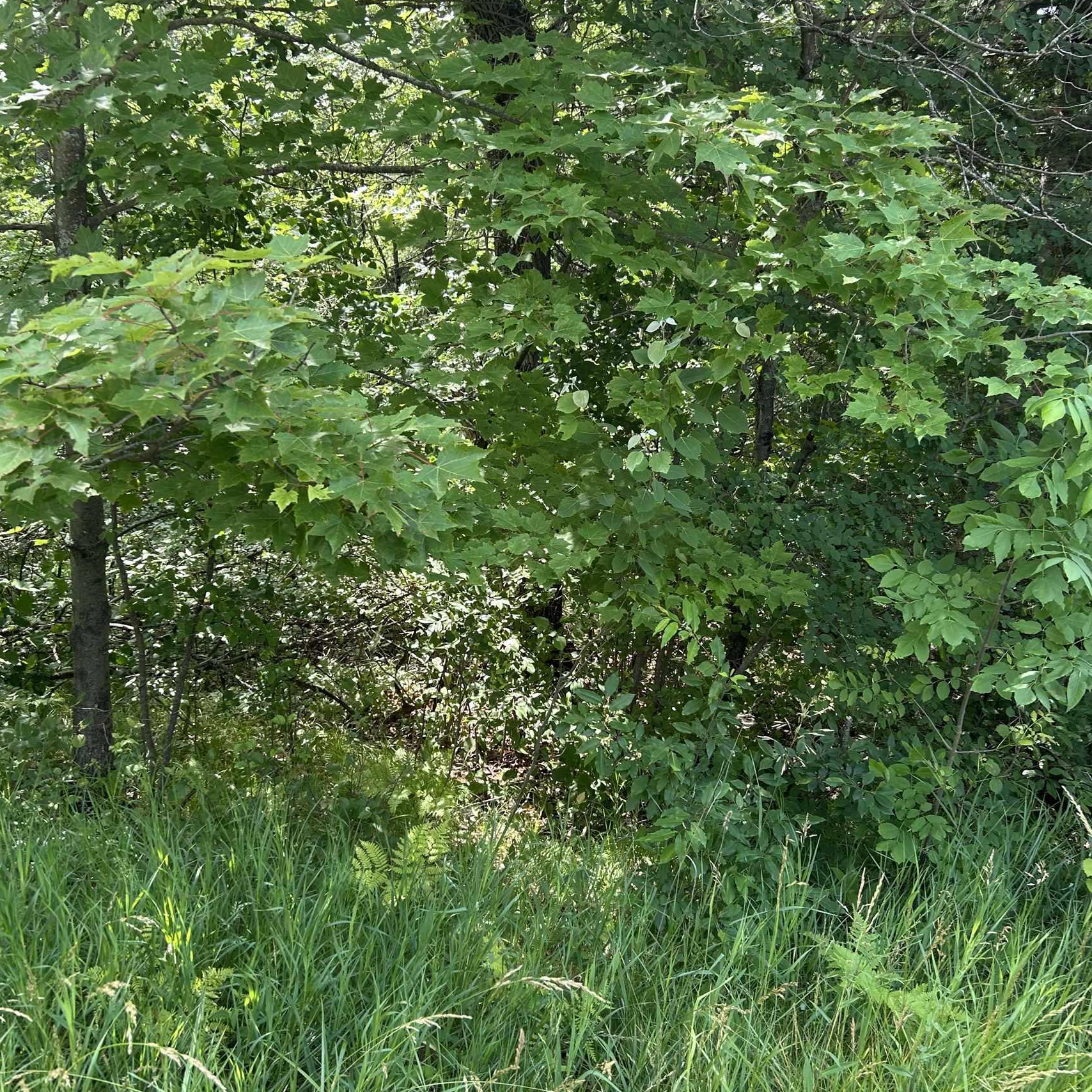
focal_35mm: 31
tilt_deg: -13.9
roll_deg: -1.7
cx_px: 549
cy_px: 575
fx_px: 1106
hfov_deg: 52.5
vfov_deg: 52.5
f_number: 1.5
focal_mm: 5.7
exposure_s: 1/175
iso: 40
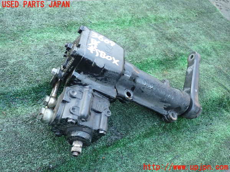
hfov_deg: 60.0
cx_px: 115
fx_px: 199
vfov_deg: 46.8
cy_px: 86
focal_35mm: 30
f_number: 2.3
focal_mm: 5.4
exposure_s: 1/30
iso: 500
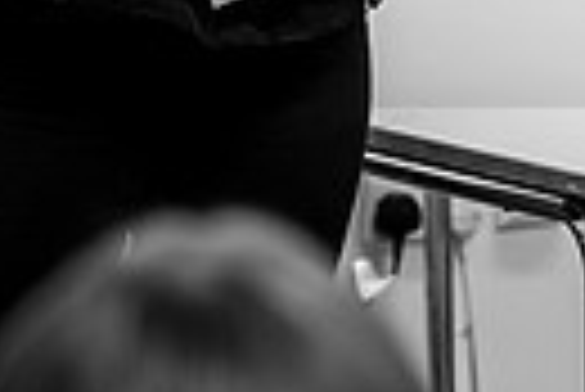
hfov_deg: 5.8
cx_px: 975
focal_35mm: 352
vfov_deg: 3.9
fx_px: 5726
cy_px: -361
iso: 500
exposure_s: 1/80
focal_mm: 75
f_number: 2.8
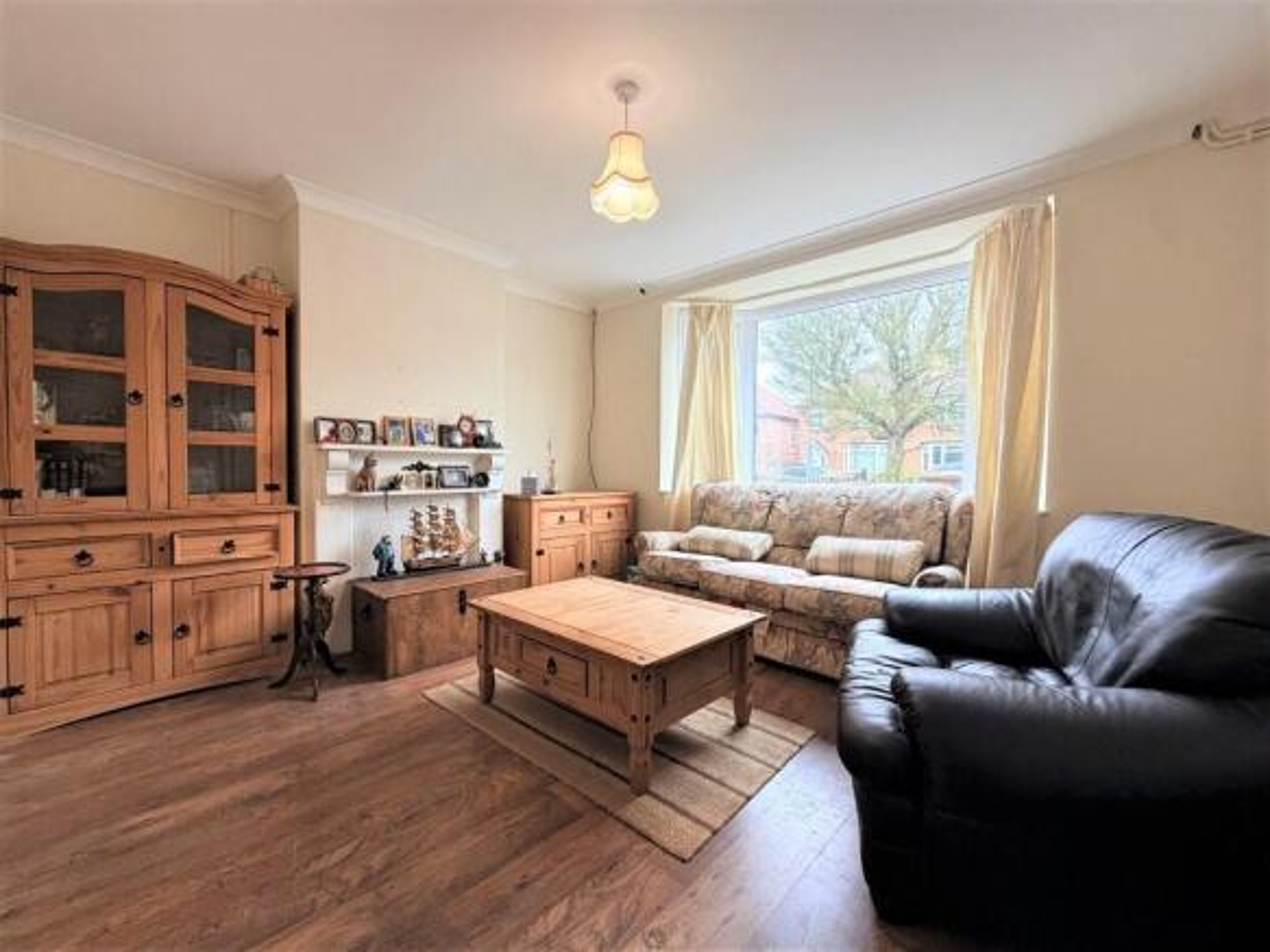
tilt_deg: -1.0
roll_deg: +0.4
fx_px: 514
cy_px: 476
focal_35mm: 14
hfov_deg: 102.1
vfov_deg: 85.7
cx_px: 635
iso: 200
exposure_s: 1/121
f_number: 2.2
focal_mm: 2.22
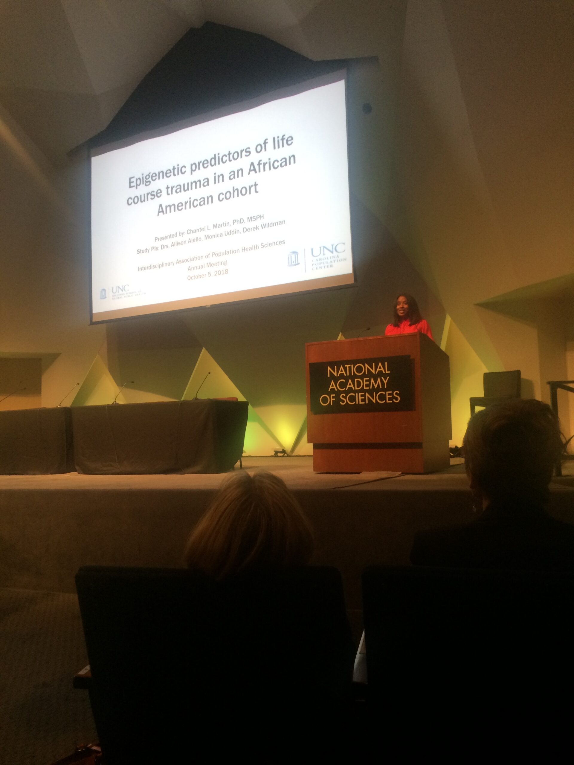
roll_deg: +2.4
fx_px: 641
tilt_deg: +0.4
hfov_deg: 48.2
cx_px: 287
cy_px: 382
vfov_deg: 61.7
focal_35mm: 29
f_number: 2.2
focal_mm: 4.15
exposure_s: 1/30
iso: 50
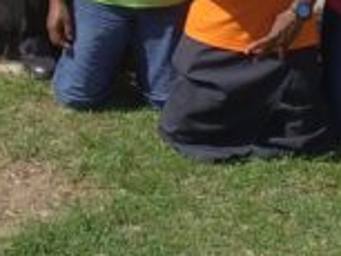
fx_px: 1321
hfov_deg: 14.4
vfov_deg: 10.1
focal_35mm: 134
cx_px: 366
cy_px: -289
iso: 100
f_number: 2.8
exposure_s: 1/1250
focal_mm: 3.61
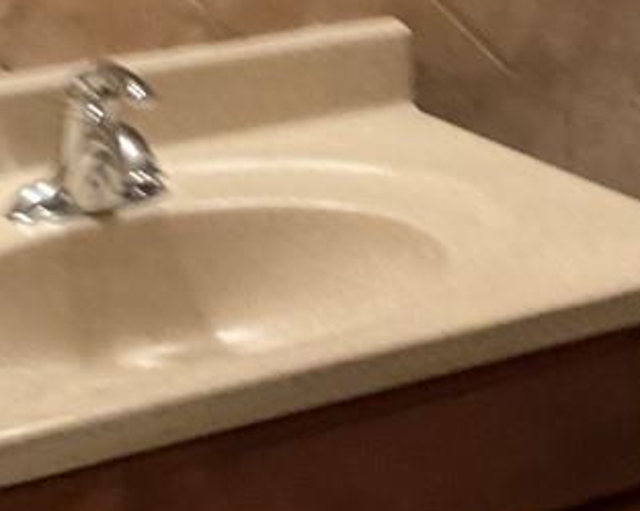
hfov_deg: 20.6
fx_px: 1760
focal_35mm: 93
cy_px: 144
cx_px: 293
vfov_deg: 16.4
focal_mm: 3
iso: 320
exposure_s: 1/30
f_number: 1.8
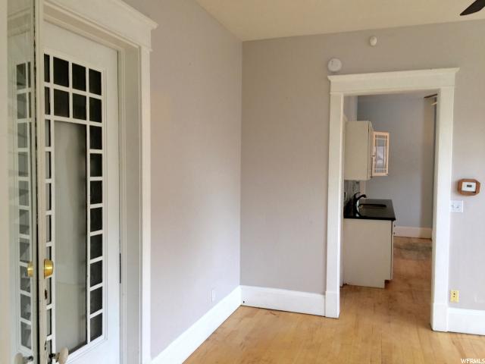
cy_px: 182
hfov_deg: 61.7
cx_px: 242
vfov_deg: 48.2
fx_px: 406
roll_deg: +0.3
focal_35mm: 29
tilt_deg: -1.5
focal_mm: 4.15
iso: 32
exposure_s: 1/15
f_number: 2.2
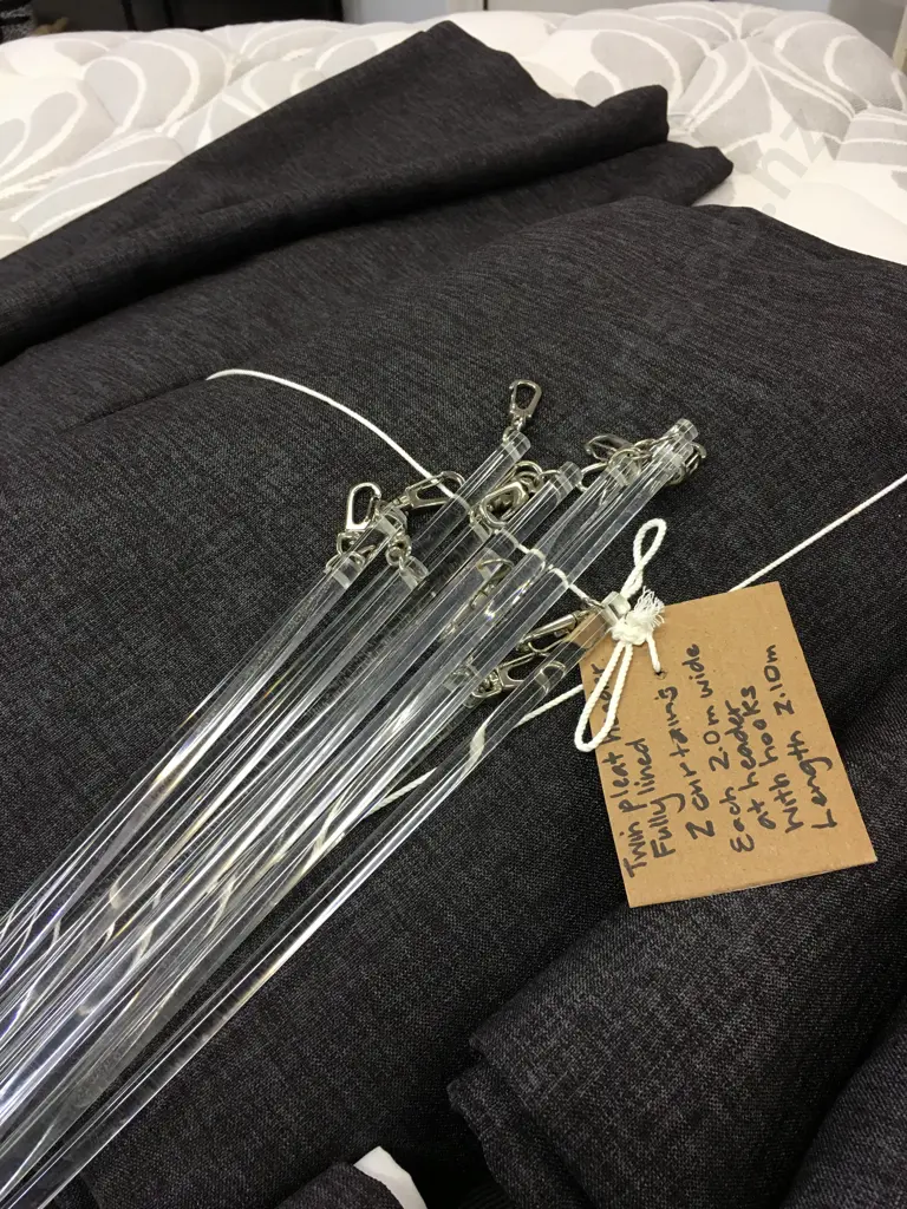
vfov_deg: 61.7
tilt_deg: -47.6
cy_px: 604
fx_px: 1013
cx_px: 454
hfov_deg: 48.2
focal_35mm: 29
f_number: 2.2
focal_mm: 4.15
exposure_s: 1/33
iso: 64
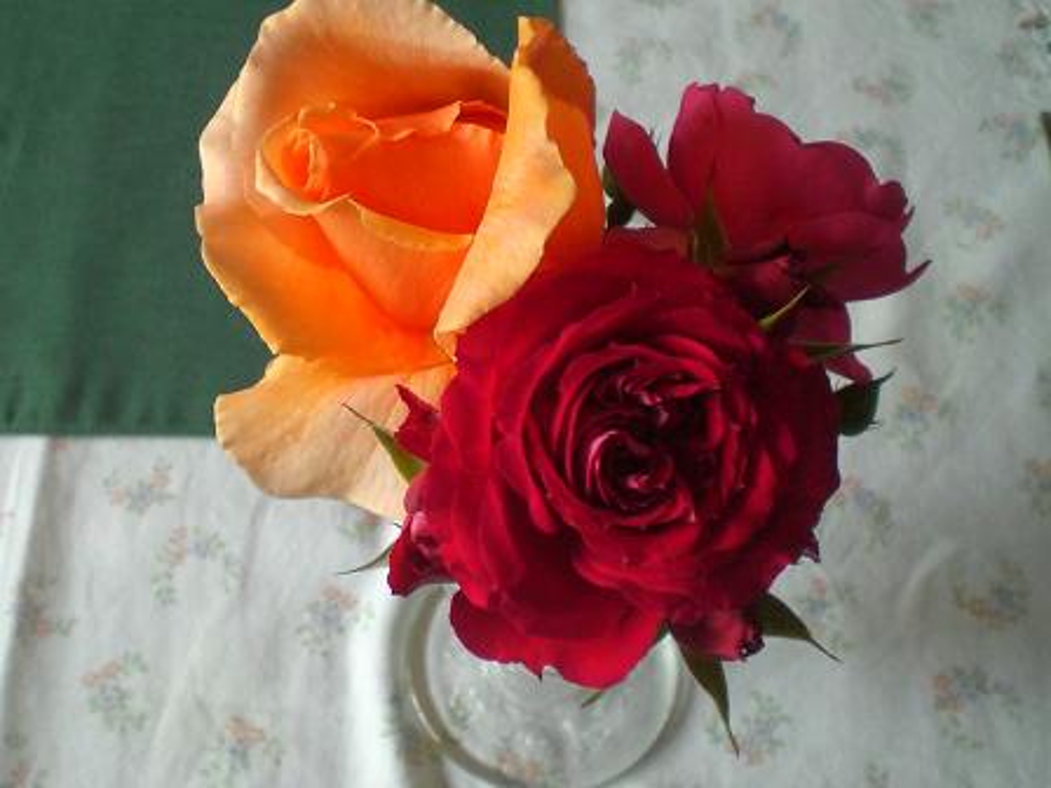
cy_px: 394
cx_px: 526
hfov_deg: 49.0
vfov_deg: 37.7
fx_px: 1154
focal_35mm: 38
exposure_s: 1/100
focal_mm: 6.3
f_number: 3.1
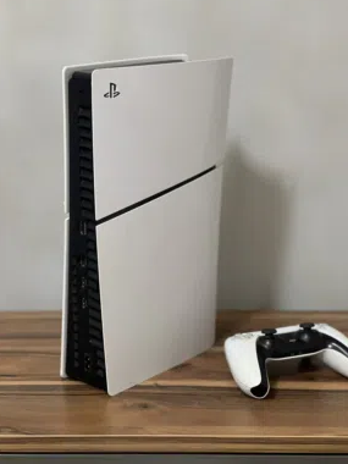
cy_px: 236
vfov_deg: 24.1
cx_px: 179
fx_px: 1086
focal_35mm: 81
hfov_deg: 18.2
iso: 640
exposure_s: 1/15
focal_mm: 9
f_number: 2.8
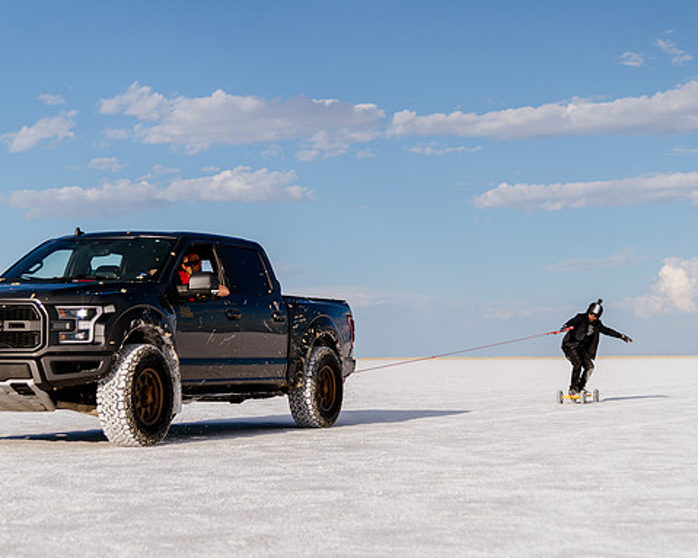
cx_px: 364
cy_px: 280
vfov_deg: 20.2
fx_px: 1570
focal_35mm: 76
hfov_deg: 25.1
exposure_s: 1/6400
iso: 200
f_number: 4
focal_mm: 58
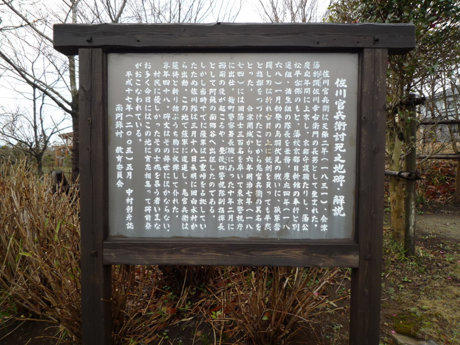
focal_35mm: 25
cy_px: 172
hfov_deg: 69.4
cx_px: 230
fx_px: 332
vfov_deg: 54.9
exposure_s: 1/100
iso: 100
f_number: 2.8
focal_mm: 4.4
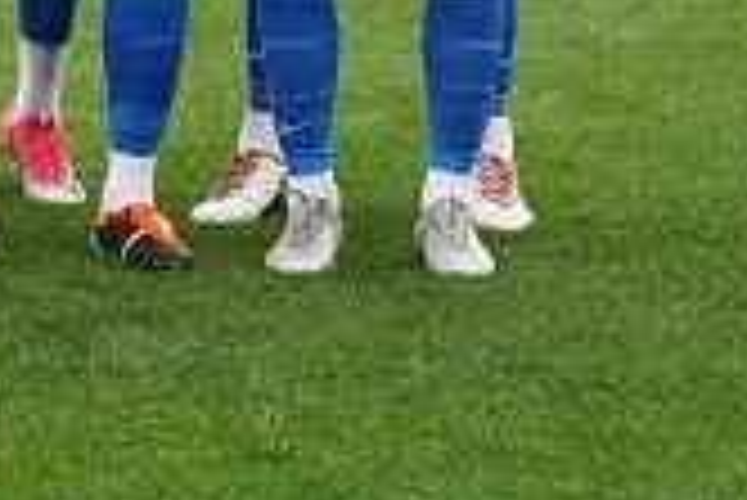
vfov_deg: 3.8
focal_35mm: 363
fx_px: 7539
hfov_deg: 5.6
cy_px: -266
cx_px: -430
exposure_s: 1/2000
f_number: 4.5
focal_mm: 100
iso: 2500
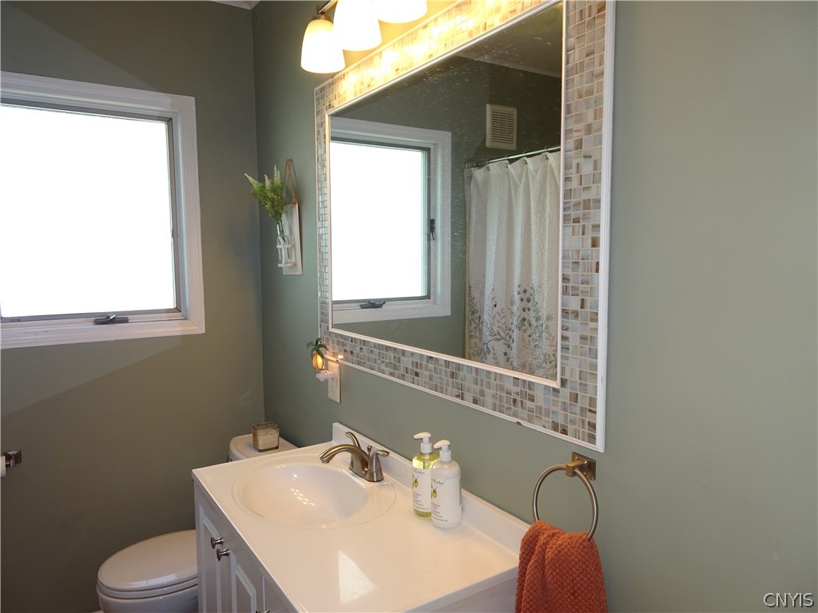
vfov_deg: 56.8
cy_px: 306
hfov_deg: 71.6
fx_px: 567
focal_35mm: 24
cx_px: 409
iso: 80
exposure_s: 1/30
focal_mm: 4.1
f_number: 3.5
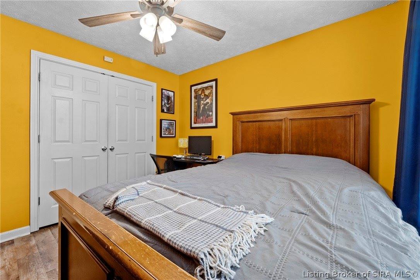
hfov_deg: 100.4
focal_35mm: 15
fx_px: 175
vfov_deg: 77.3
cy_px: 140
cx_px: 210
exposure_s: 1/1.25
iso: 400
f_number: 11
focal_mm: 10
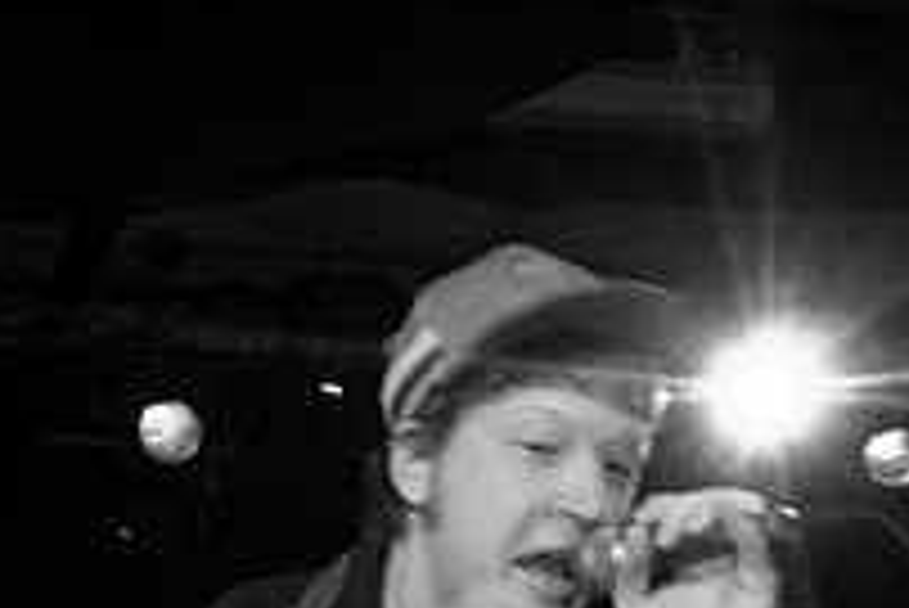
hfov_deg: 22.5
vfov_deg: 15.7
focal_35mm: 86
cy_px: 558
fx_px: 2173
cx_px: -45
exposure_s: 1/60
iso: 800
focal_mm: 20
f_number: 3.2
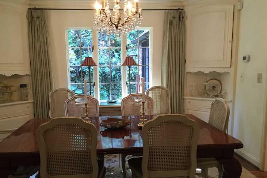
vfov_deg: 39.9
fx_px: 245
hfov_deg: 57.2
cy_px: 101
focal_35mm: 33
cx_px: 122
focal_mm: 4.15
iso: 160
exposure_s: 1/30
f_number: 2.2
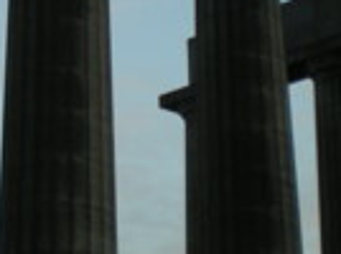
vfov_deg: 11.5
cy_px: 20
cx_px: -3
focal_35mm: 128
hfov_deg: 15.2
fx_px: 1259
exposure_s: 1/81.1
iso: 64
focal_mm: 6.3
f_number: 3.1
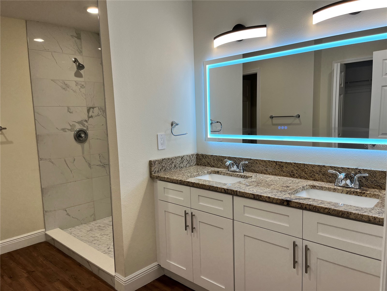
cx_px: 194
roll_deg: +2.2
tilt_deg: -7.2
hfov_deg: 67.3
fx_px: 291
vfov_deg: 53.1
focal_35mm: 26
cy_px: 146
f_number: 1.6
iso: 40
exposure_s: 1/120
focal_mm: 5.1
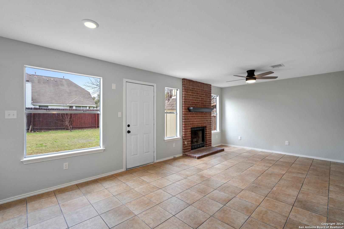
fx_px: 153
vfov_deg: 73.7
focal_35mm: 16
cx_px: 172
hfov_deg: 96.7
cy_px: 114
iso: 500
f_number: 8
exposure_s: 1/6
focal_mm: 16
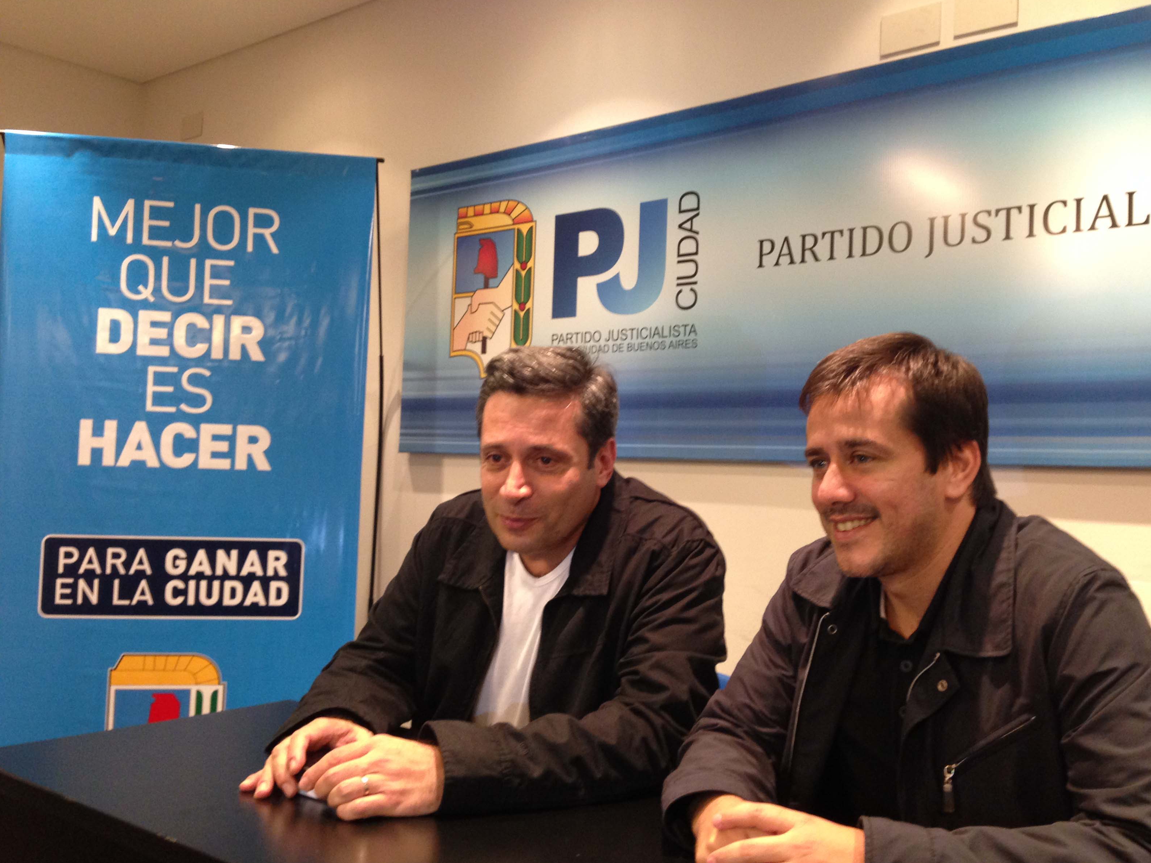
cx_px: 592
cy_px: 441
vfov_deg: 41.8
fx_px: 1131
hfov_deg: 53.9
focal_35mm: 34
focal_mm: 4.12
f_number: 2.4
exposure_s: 1/20
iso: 200
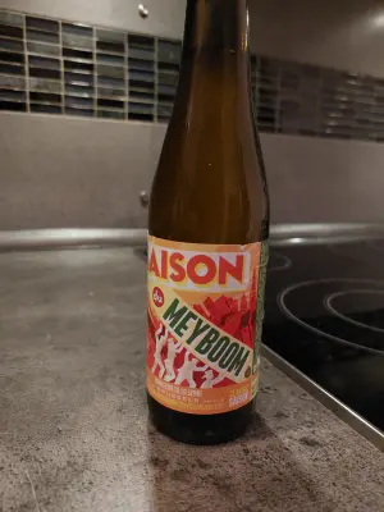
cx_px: 192
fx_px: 355
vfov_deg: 71.6
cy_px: 256
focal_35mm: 24
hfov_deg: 56.8
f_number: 1.8
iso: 640
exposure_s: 1/25
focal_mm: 5.23
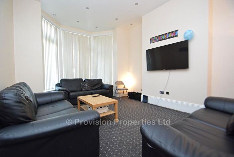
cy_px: 78
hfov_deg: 100.3
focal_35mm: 15
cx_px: 117
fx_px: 98
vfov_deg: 77.4
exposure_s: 1/30
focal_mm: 10
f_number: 3.5
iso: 800
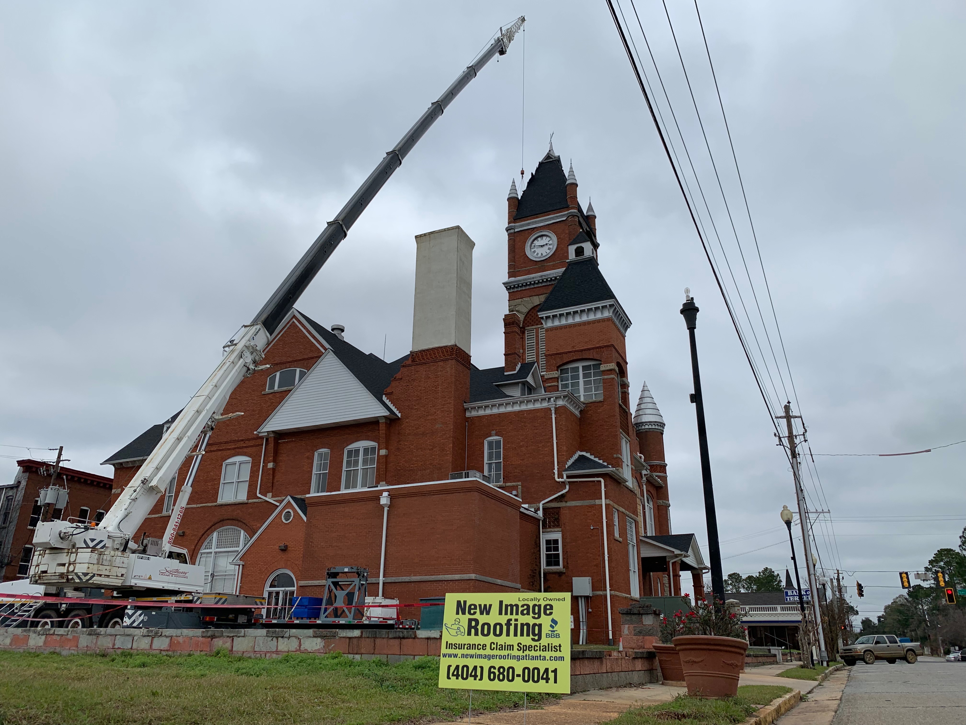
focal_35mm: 26
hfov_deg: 67.3
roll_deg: -0.3
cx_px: 483
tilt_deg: +21.9
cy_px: 362
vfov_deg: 53.1
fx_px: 726
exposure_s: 1/1812
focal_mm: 4.25
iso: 25
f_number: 1.8
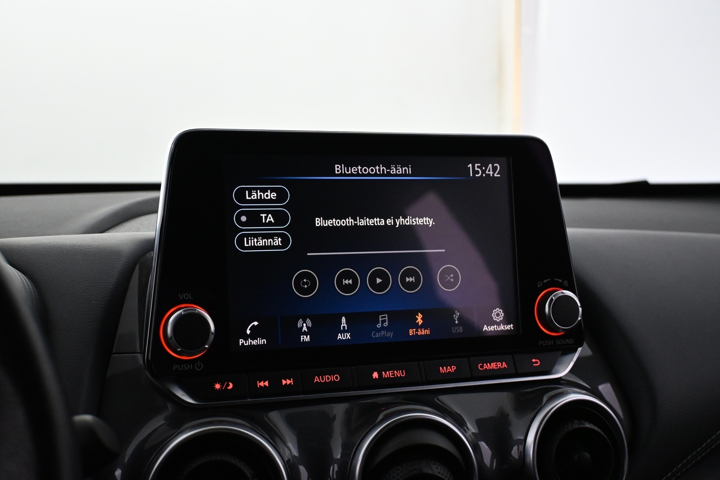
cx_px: 360
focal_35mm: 47
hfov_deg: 41.7
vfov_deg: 28.5
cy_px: 240
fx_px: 945
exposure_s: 1/100
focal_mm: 31.5
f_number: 5
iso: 3200
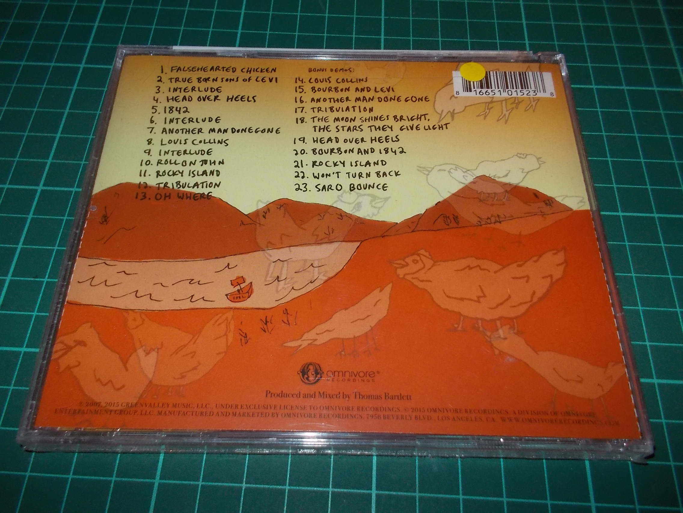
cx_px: 342
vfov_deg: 48.2
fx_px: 572
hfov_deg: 61.7
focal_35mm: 29
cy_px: 256
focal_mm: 4.1
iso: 200
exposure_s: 1/30
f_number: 3.3
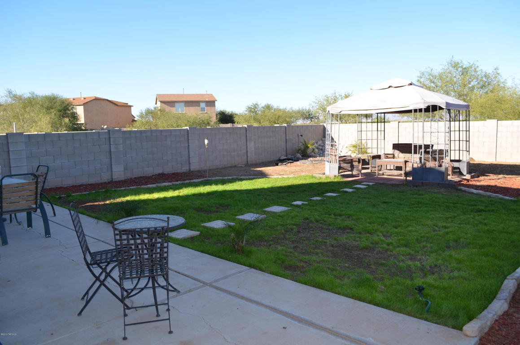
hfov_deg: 67.5
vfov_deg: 47.7
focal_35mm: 27
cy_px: 172
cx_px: 260
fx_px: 389
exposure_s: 1/200
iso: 100
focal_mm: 18
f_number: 5.6
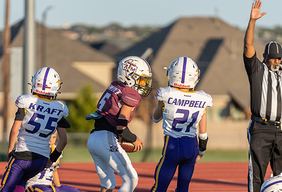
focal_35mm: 328
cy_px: 144
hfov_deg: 6.2
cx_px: 114
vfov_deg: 4.2
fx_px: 2586
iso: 125
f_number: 2.8
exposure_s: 1/1250
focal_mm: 200
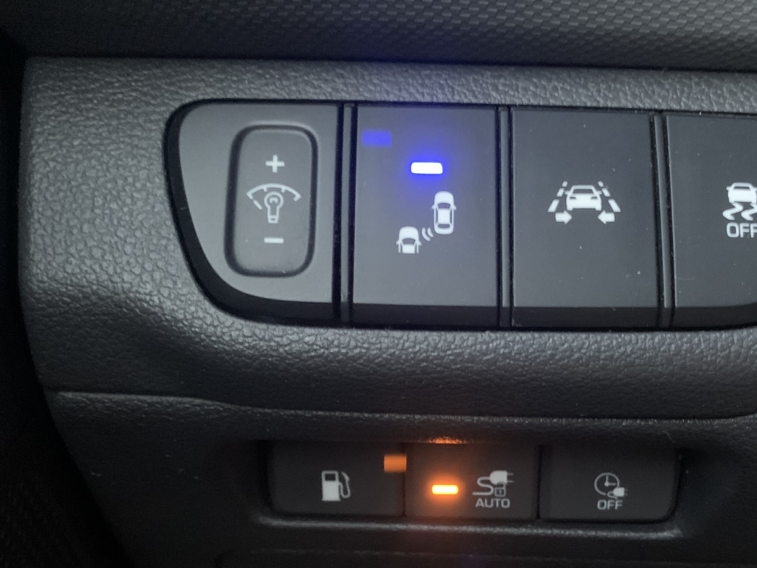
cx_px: 463
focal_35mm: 41
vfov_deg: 34.9
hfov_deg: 45.5
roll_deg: +1.3
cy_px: 361
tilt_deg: -15.9
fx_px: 897
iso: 1250
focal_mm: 4.25
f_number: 1.8
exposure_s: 1/15
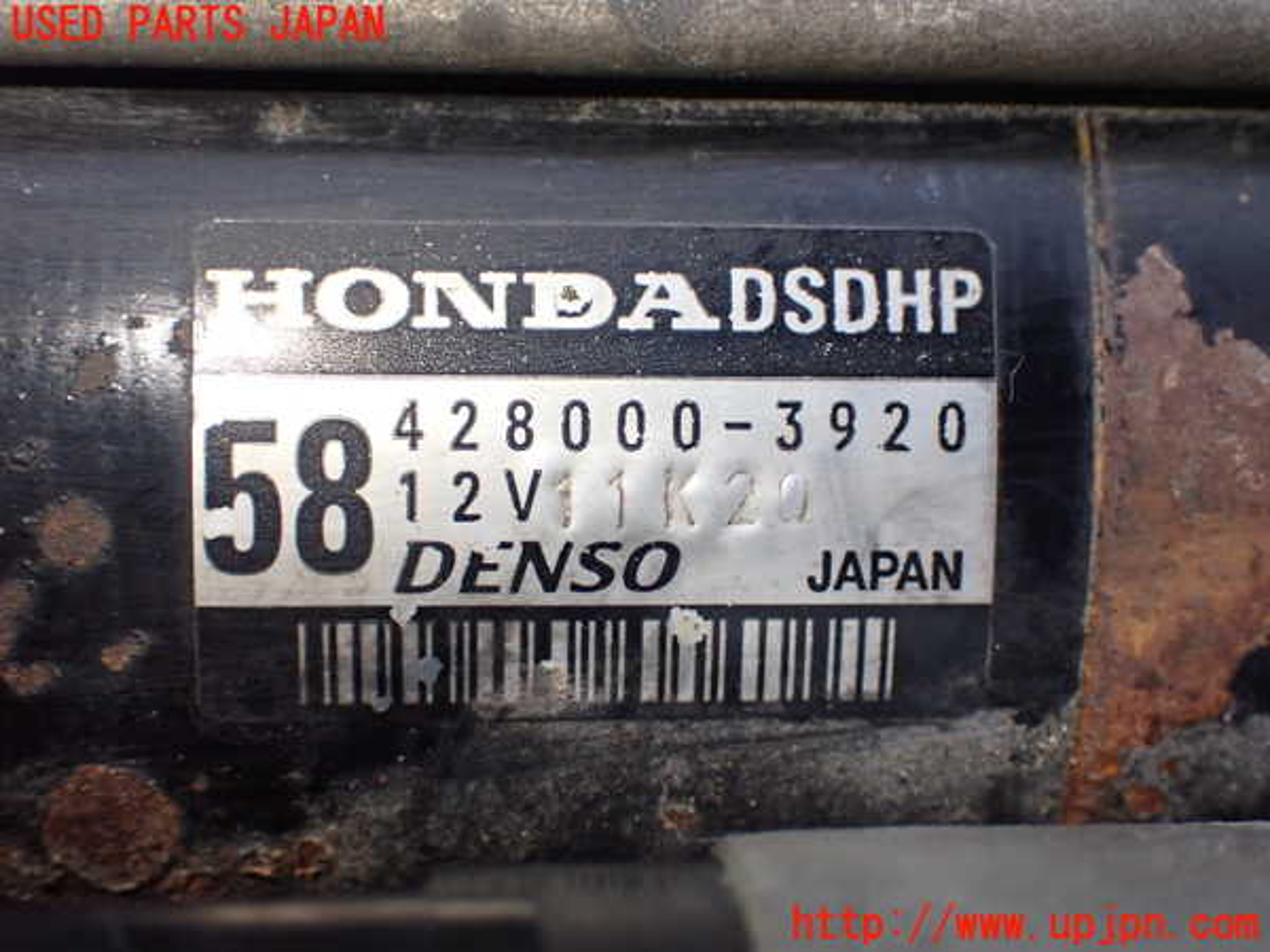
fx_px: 1834
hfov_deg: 38.2
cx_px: 635
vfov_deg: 29.1
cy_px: 476
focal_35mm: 50
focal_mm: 9.01
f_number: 3.2
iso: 640
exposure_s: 1/200
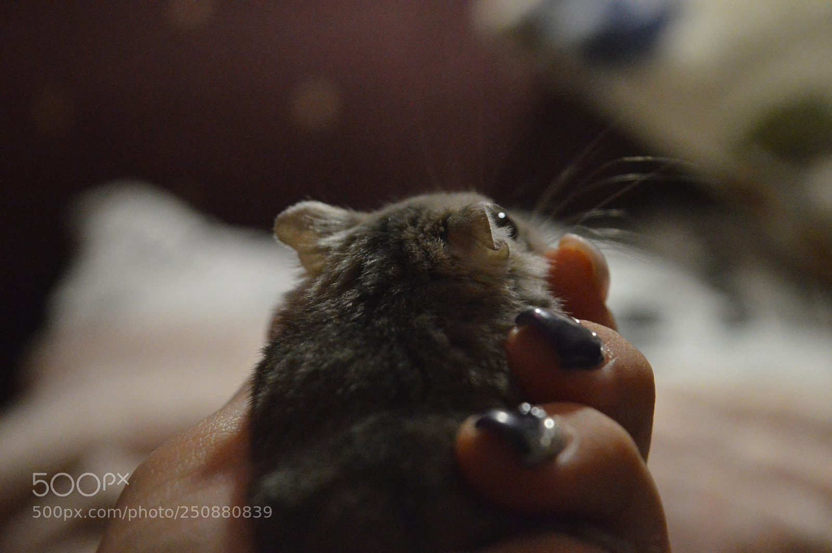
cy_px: 276
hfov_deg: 24.6
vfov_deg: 16.5
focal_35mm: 82
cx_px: 416
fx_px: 1905
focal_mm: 55
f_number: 5.6
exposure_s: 1/125
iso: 6400
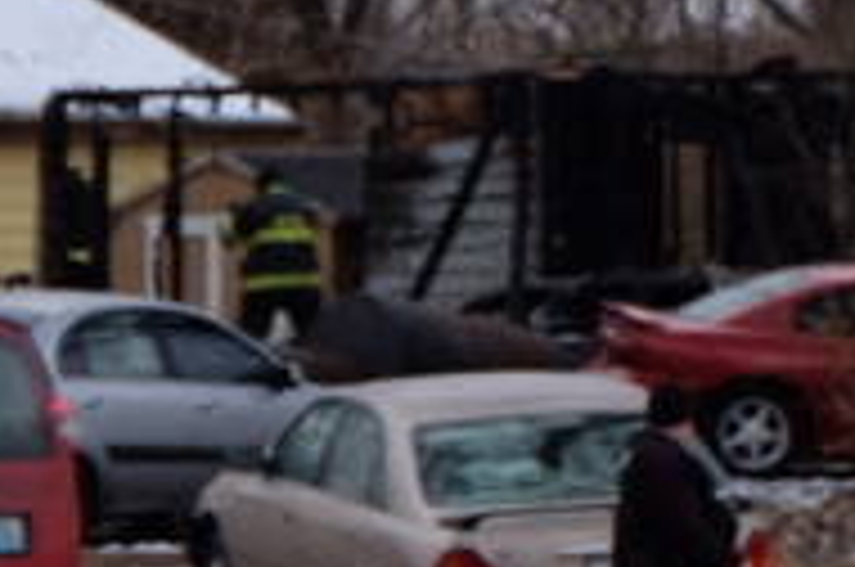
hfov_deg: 4.8
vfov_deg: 3.2
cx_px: 662
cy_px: 50
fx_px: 10124
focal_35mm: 427
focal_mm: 50
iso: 400
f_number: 5.6
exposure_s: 1/320
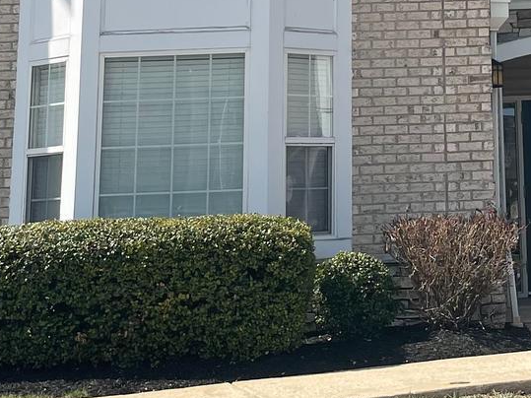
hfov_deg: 20.0
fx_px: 1457
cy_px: -243
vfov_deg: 14.3
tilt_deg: +18.0
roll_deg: +1.9
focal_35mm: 95
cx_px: 537
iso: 32
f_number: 1.6
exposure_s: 1/3344
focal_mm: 5.1
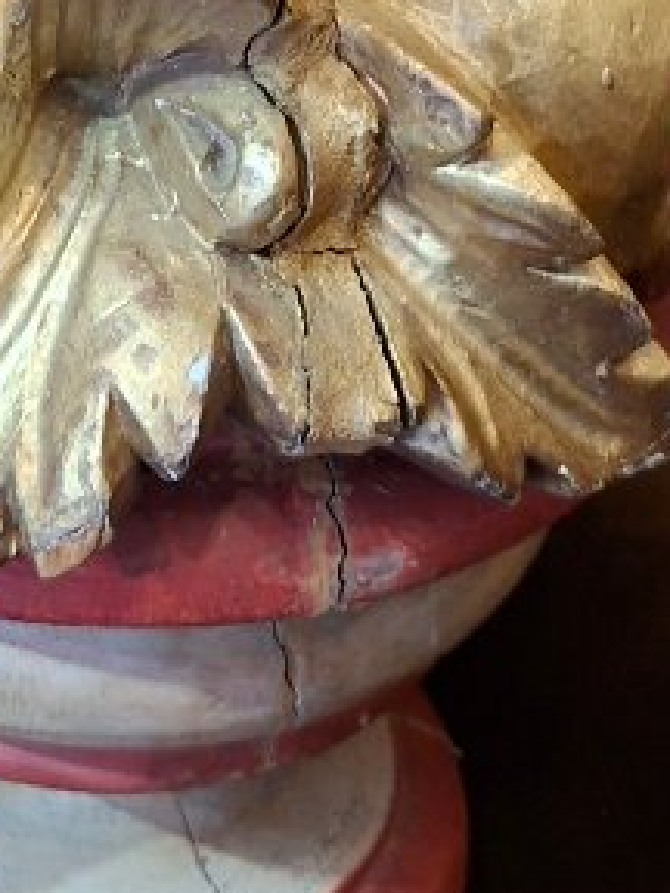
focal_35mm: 96
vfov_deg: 19.2
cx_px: 112
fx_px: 2477
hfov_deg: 15.3
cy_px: -202
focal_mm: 5.54
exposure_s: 1/25
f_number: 1.8
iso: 500
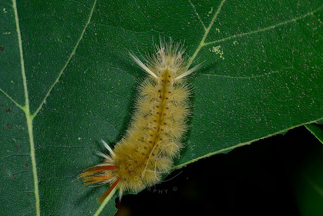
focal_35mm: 105
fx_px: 942
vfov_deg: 13.0
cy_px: 108
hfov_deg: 19.5
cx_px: 162
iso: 64
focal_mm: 105
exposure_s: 1/250
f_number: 25
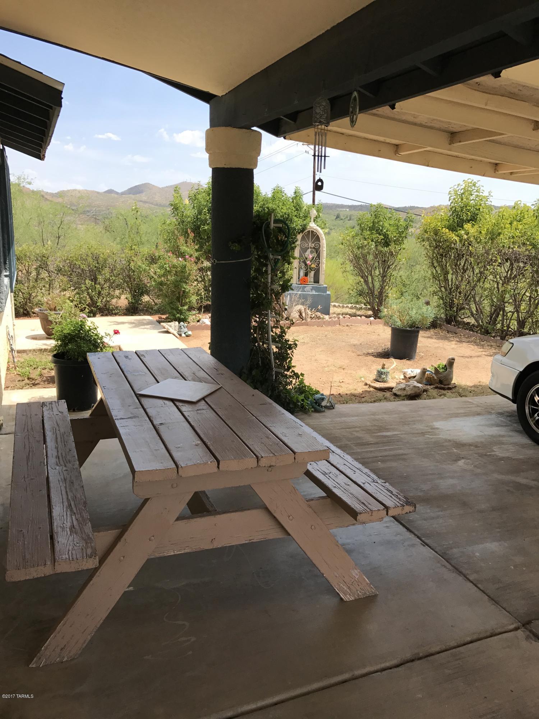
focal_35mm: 28
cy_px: 360
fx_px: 581
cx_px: 270
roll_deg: -0.6
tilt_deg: -11.6
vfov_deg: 63.4
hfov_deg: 49.7
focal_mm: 3.99
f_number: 1.8
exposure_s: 1/1294
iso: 20
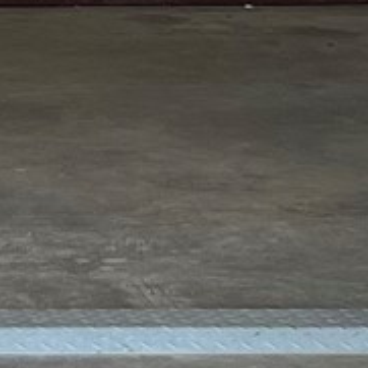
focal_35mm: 244
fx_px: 2935
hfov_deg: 7.0
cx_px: -232
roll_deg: -1.3
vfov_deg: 7.0
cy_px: -242
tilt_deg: -3.5
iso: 40
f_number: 1.5
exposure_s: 1/121
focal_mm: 5.7
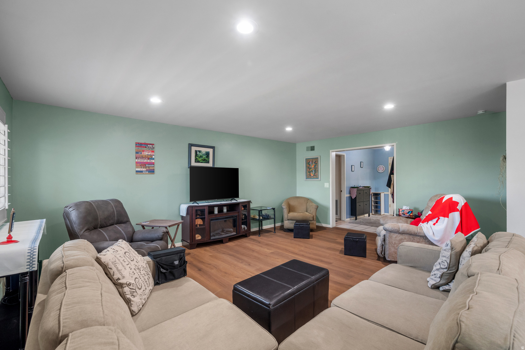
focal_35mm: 16
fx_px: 226
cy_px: 175
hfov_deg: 98.5
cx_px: 262
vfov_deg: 75.5
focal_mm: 15.5
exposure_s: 1.3
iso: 500
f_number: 8
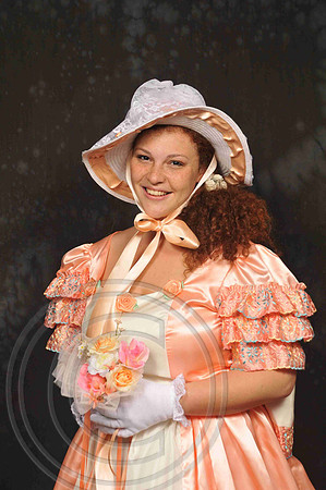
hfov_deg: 18.1
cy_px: 245
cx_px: 163
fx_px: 1021
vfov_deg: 27.0
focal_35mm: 75
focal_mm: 50
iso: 200
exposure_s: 1/125
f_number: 5.6
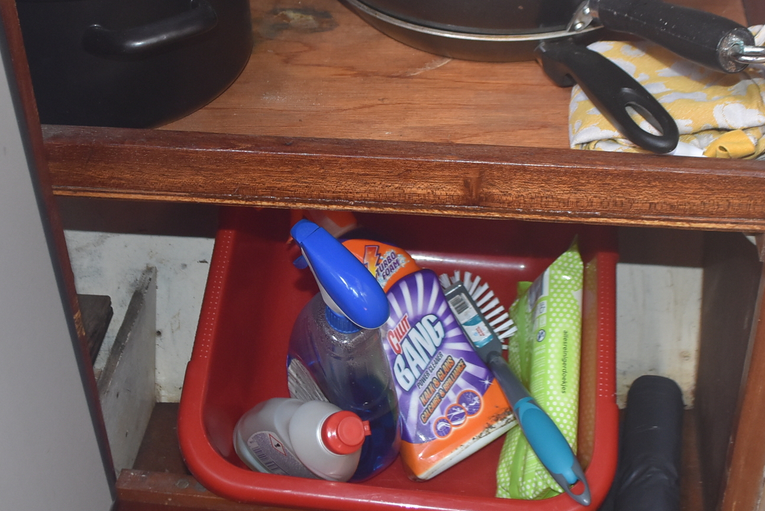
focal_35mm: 58
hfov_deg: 34.4
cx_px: 351
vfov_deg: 23.0
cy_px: 90
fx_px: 1233
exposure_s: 1/80
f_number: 4.5
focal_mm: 20
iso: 800
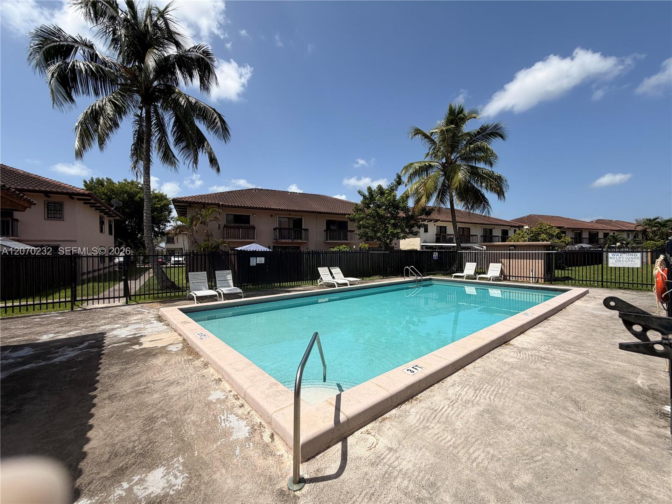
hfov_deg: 102.1
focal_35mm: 14
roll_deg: +1.9
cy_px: 252
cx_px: 336
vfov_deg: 85.7
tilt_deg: -0.1
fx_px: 272
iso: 20
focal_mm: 2.22
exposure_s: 1/1211
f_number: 2.2
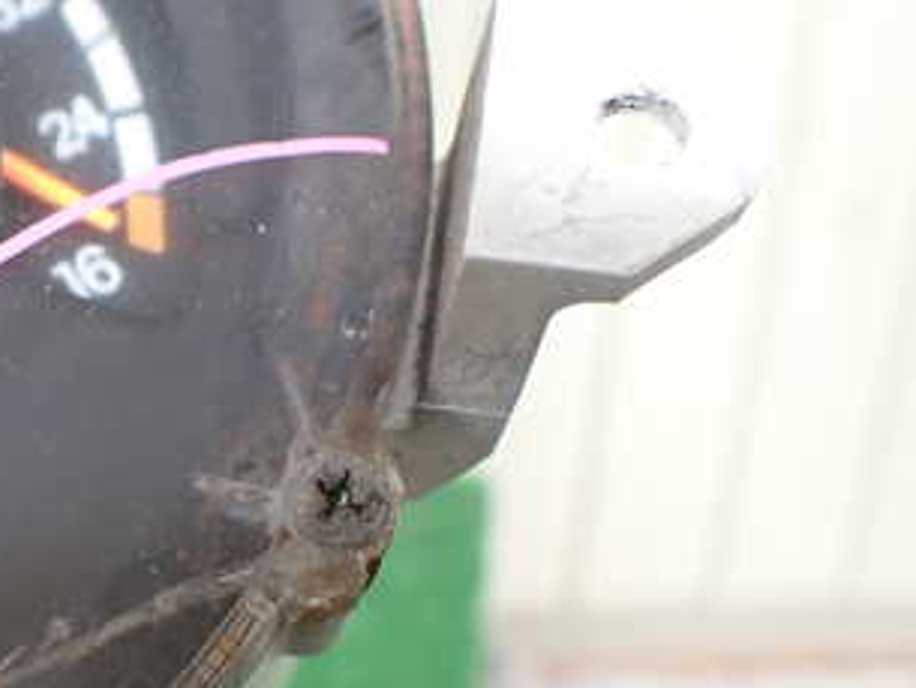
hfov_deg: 30.8
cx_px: 45
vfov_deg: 24.5
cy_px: 529
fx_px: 1562
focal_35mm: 59
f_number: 2.3
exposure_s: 1/125
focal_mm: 5.4
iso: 200
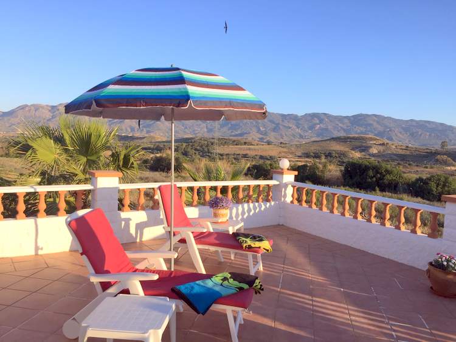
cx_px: 228
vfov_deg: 48.3
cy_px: 171
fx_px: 382
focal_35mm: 29
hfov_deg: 61.6
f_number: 2.2
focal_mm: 4.15
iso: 32
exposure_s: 1/989
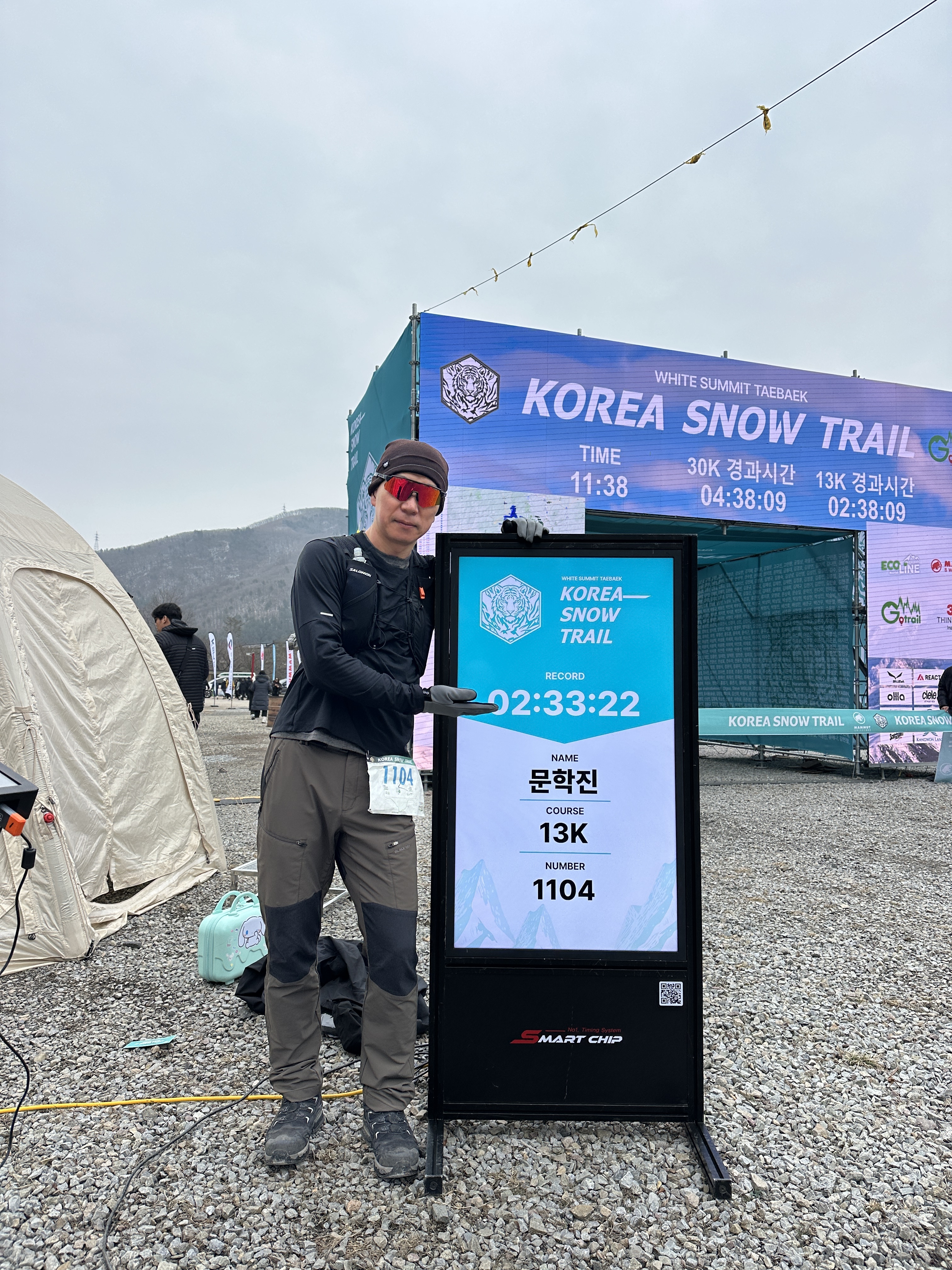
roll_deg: -0.6
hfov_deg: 56.8
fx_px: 880
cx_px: 476
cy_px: 635
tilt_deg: +3.4
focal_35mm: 24
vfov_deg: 71.6
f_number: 1.78
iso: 80
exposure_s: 1/2110
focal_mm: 6.86
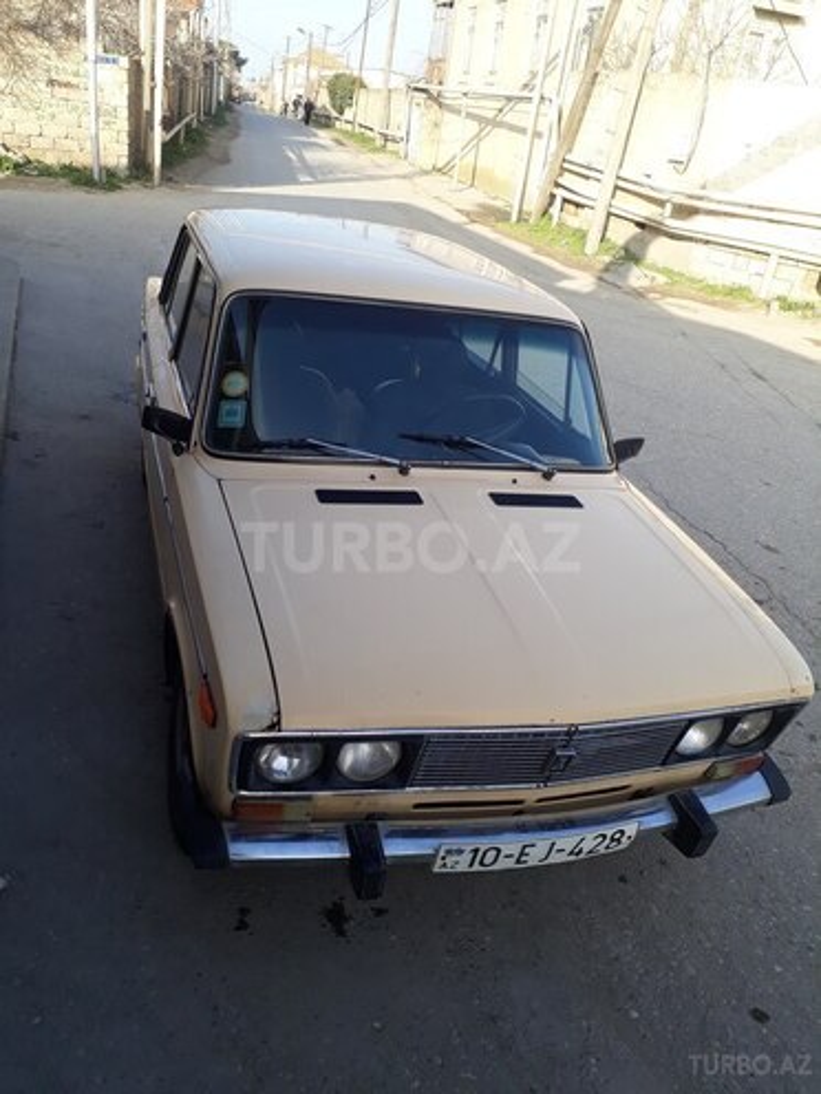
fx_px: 854
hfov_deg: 51.4
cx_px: 410
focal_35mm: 27
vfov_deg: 65.3
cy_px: 547
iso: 40
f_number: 1.9
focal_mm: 3.6
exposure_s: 1/472
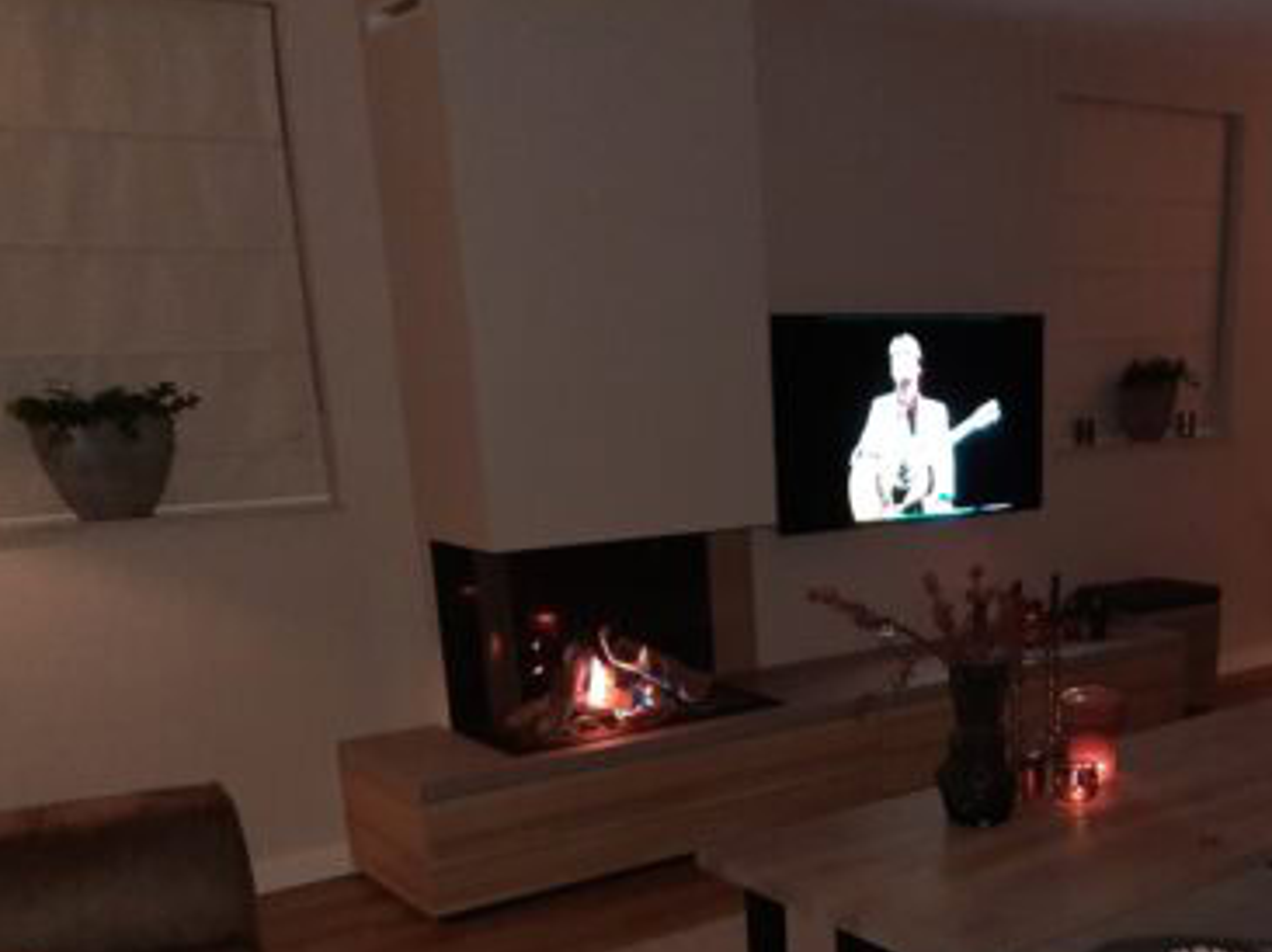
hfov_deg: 44.5
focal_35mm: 41
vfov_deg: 34.0
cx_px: 924
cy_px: 775
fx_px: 1506
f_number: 2
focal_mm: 4.6
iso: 1600
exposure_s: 1/17
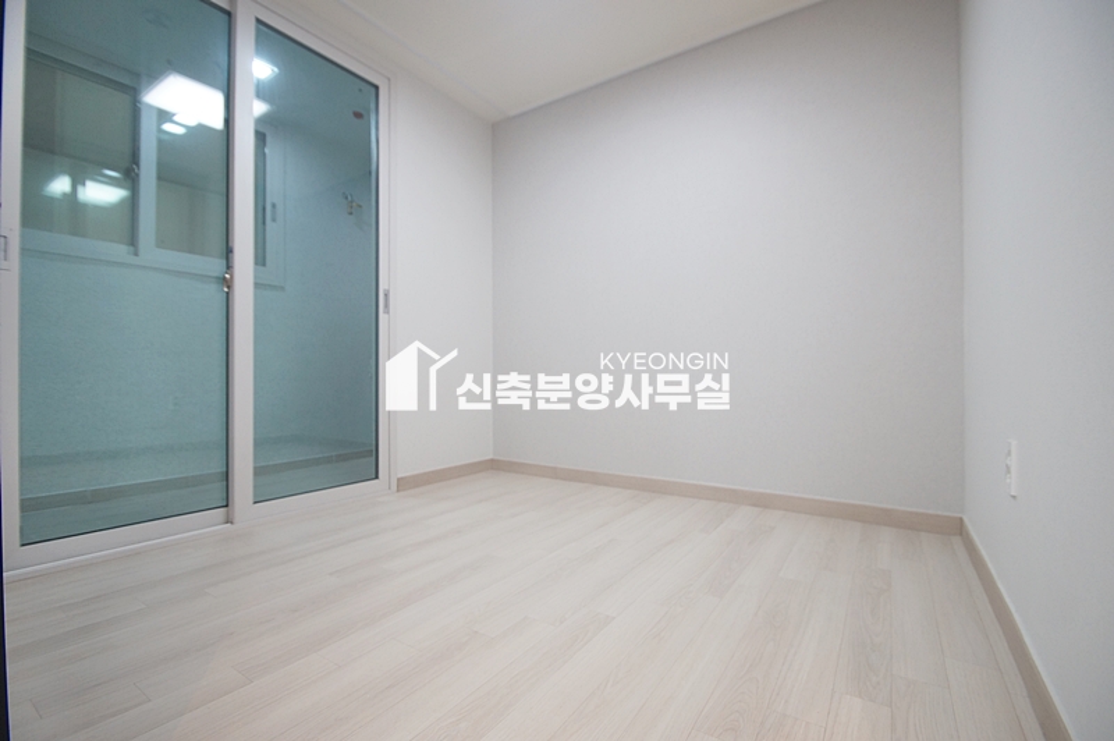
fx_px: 510
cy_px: 370
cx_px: 557
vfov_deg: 72.0
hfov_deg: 95.0
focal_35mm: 16
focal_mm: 11
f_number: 3.5
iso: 400
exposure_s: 1/60
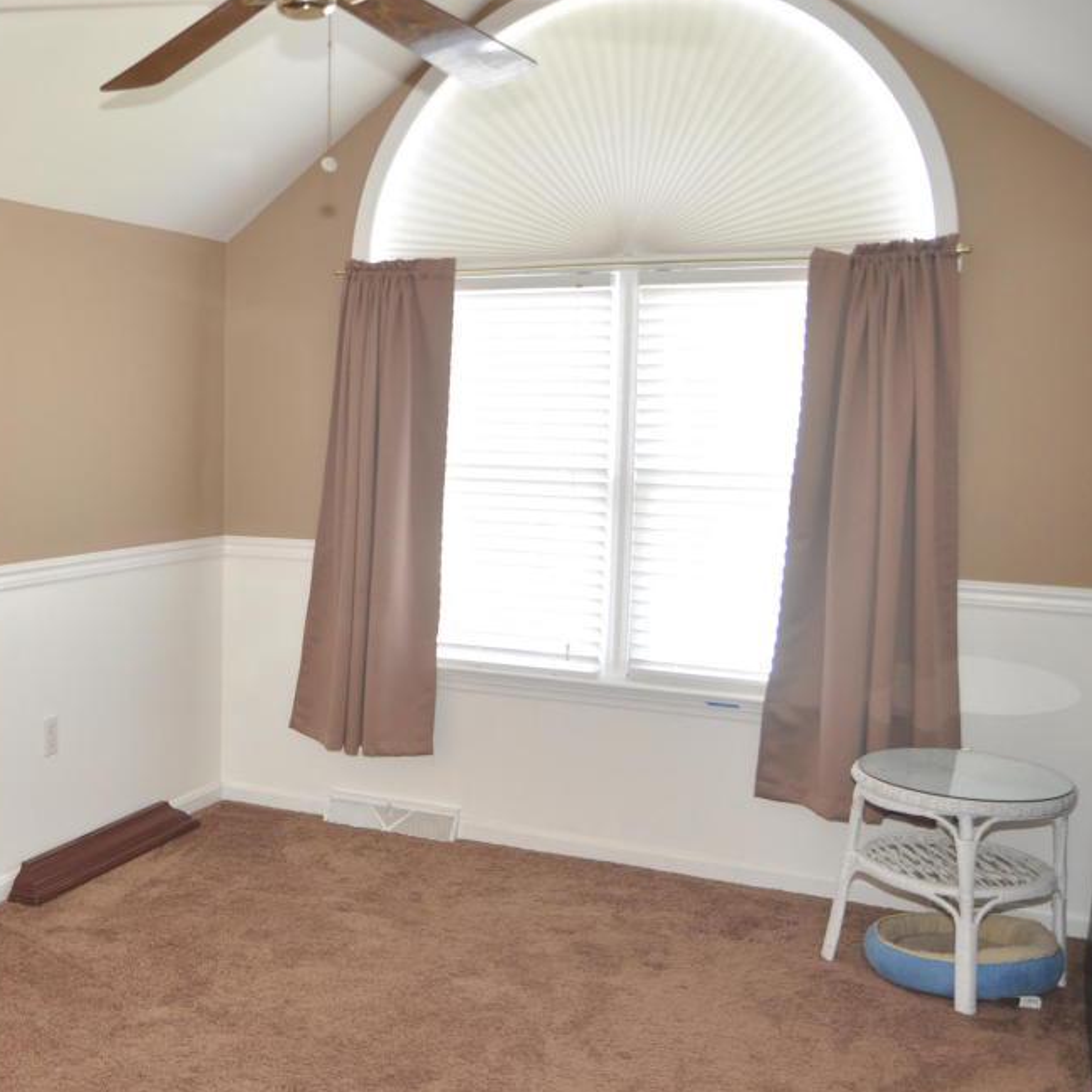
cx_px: 142
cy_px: 566
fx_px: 1785
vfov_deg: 34.0
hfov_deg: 32.6
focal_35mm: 50
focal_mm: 22
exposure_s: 1/60
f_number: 4
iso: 400
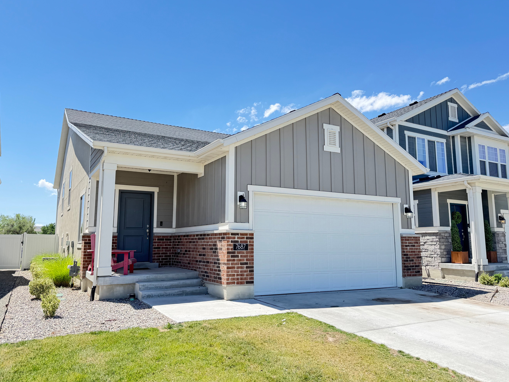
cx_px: 244
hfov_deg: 67.3
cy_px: 189
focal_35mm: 26
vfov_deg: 53.1
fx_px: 382
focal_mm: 6.76
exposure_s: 1/888
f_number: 1.78
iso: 80
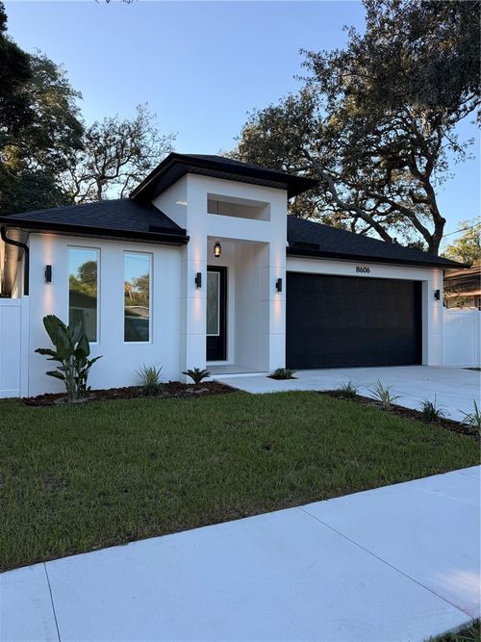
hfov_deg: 56.8
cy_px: 321
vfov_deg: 71.6
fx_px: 445
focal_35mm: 24
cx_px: 240
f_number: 1.78
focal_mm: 6.76
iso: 100
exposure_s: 1/992
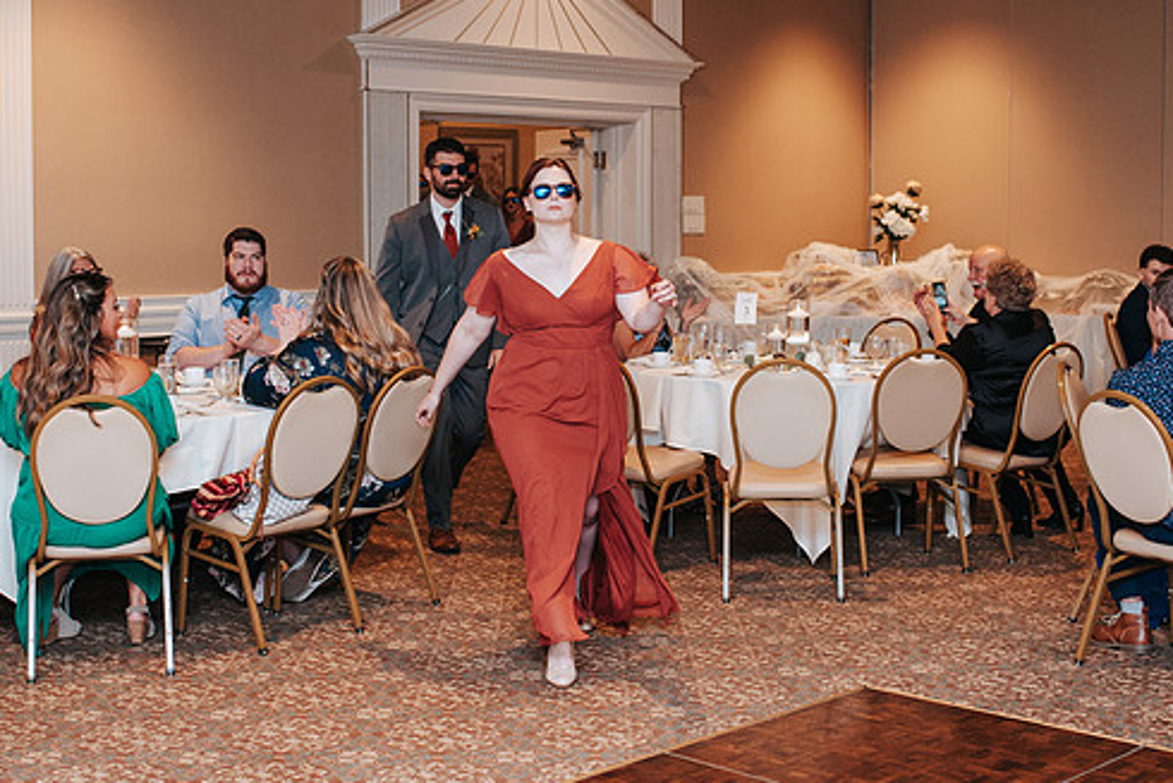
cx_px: 580
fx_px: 1890
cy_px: 310
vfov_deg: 23.4
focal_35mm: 58
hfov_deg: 34.5
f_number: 2.8
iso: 1000
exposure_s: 1/160
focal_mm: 35
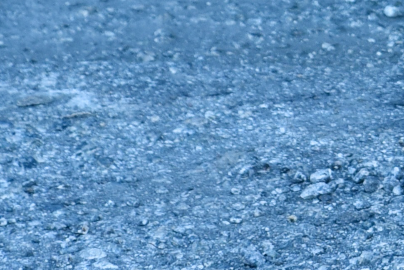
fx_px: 5983
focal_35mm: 533
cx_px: 1102
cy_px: -510
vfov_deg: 2.6
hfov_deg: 3.8
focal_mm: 86
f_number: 5.6
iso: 400
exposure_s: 1/125
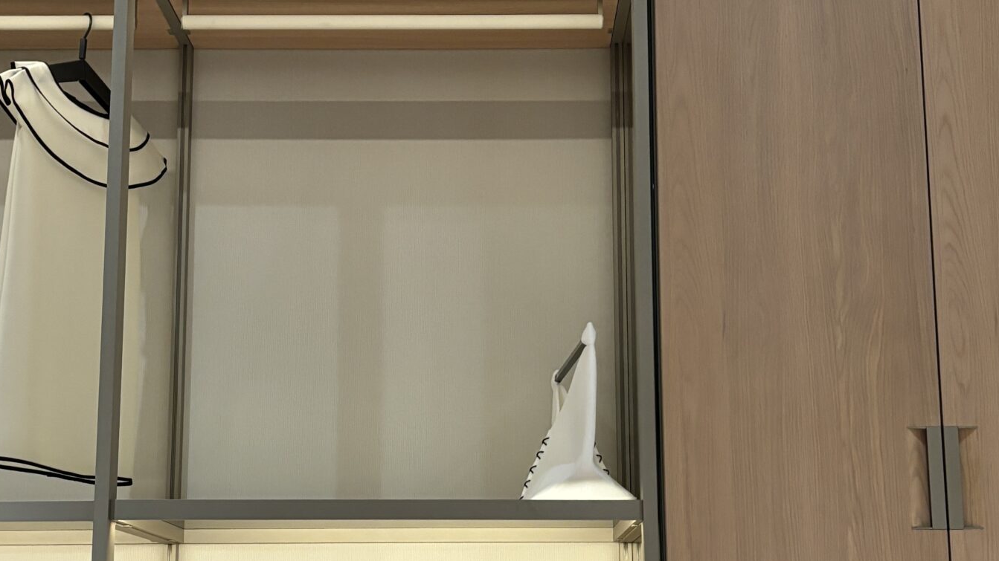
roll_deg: -0.6
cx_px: 504
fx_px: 1430
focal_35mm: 54
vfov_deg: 22.0
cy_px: 428
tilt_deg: +9.8
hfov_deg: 38.5
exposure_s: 1/57
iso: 400
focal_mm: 5.96
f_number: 1.6
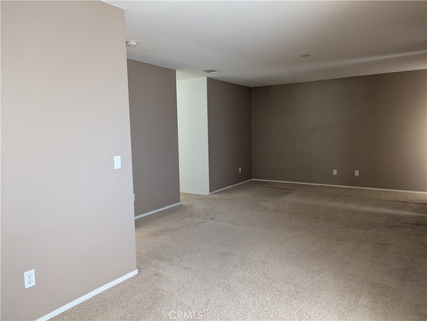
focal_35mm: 25
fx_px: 308
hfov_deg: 69.4
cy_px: 160
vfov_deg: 54.9
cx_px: 214
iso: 641
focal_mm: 5.43
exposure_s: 1/24
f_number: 1.89
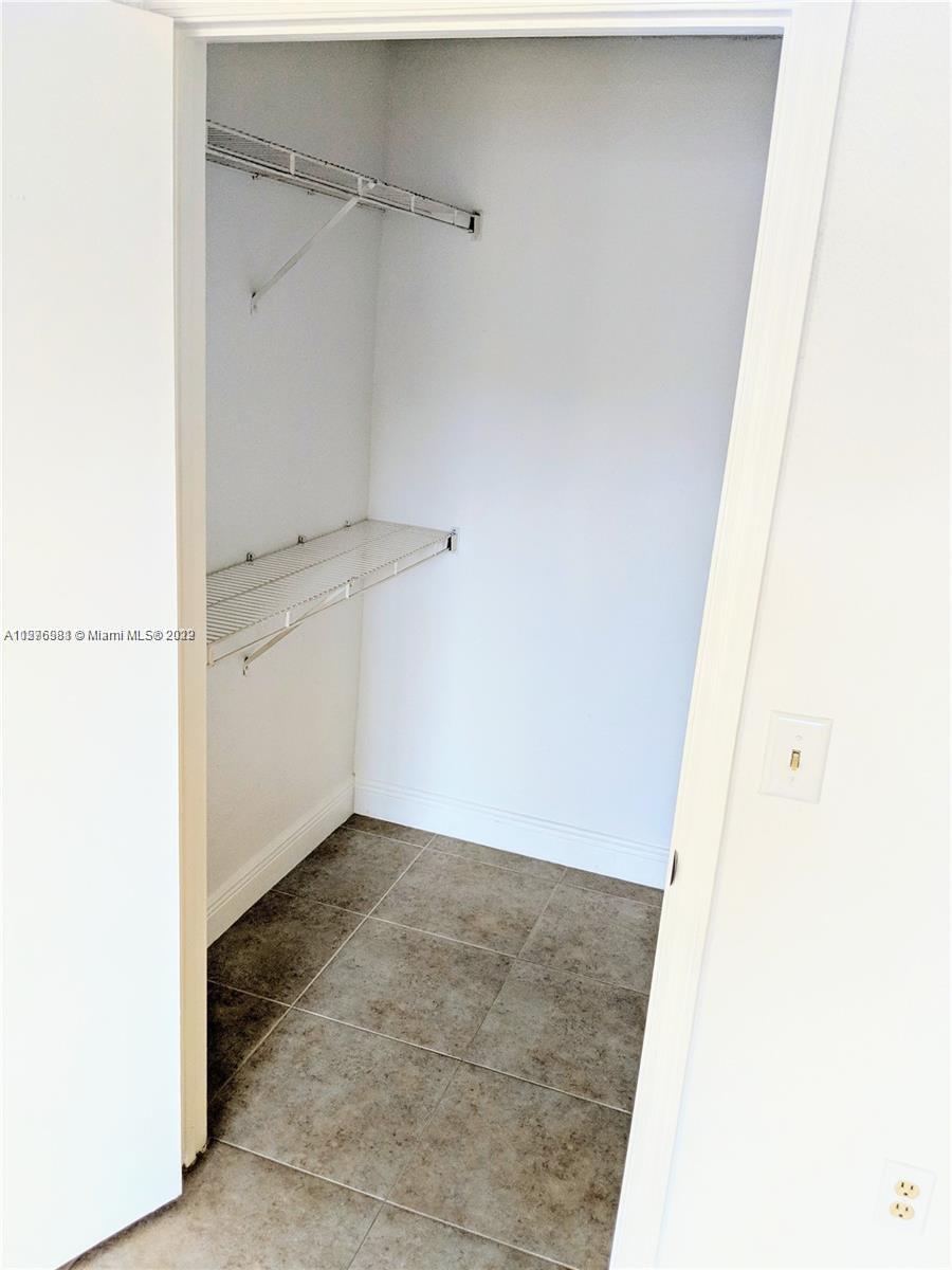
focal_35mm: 27
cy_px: 635
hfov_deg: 51.4
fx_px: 990
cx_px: 476
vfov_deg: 65.3
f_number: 1.8
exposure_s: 1/125
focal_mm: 4.44
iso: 114
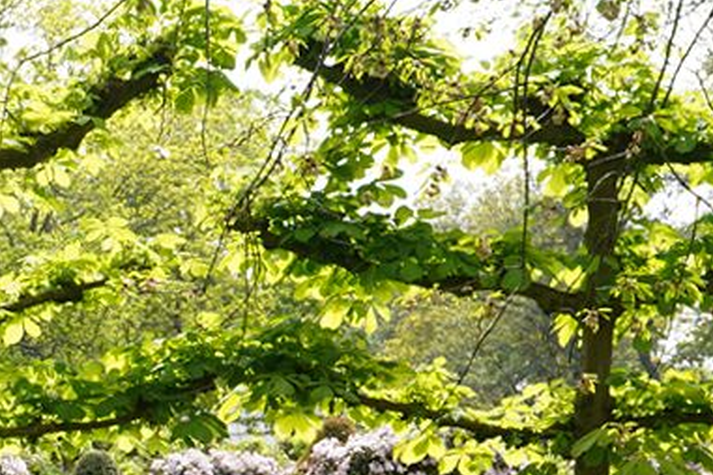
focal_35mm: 126
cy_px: 916
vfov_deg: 10.1
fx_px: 2495
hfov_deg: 14.5
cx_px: -528
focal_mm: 24
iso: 100
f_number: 6.3
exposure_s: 1/100
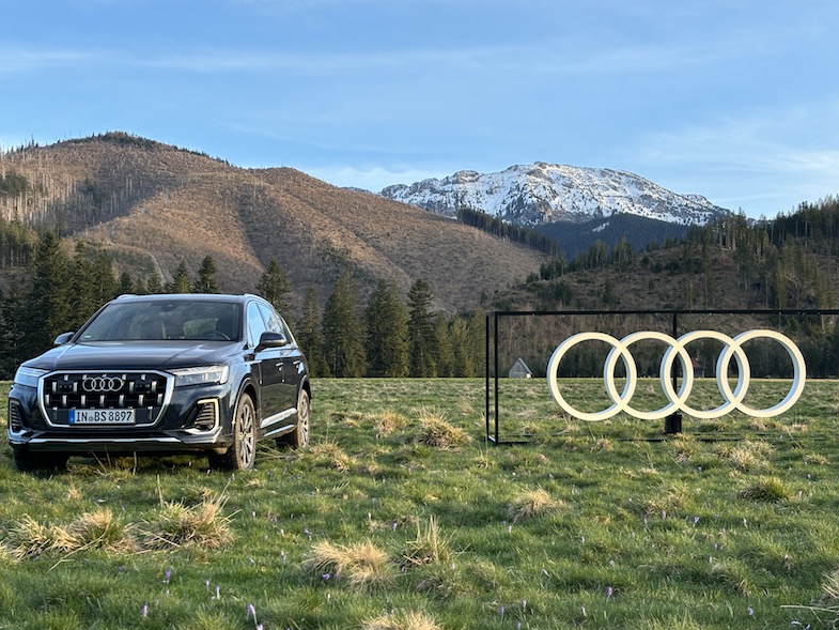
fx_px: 1285
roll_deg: +0.4
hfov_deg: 36.2
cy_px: 311
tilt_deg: +3.3
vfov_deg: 27.5
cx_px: 426
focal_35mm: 53
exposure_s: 1/254
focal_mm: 5.96
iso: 32
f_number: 1.6
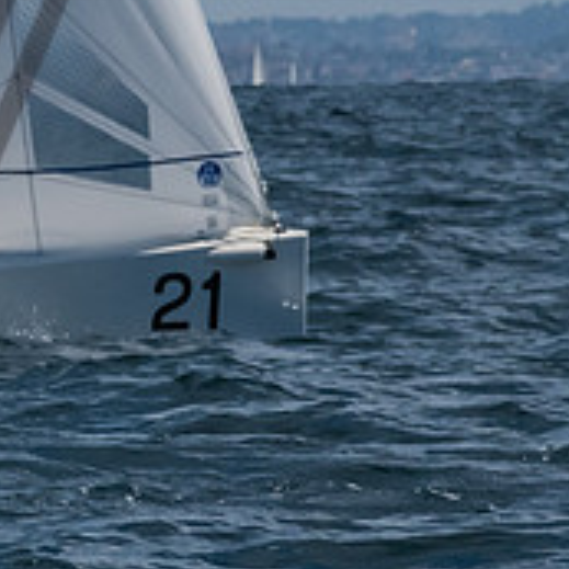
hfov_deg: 1.8
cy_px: 169
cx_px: -250
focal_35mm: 947
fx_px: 17611
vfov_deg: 1.9
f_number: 14
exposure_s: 1/1600
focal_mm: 195
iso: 640
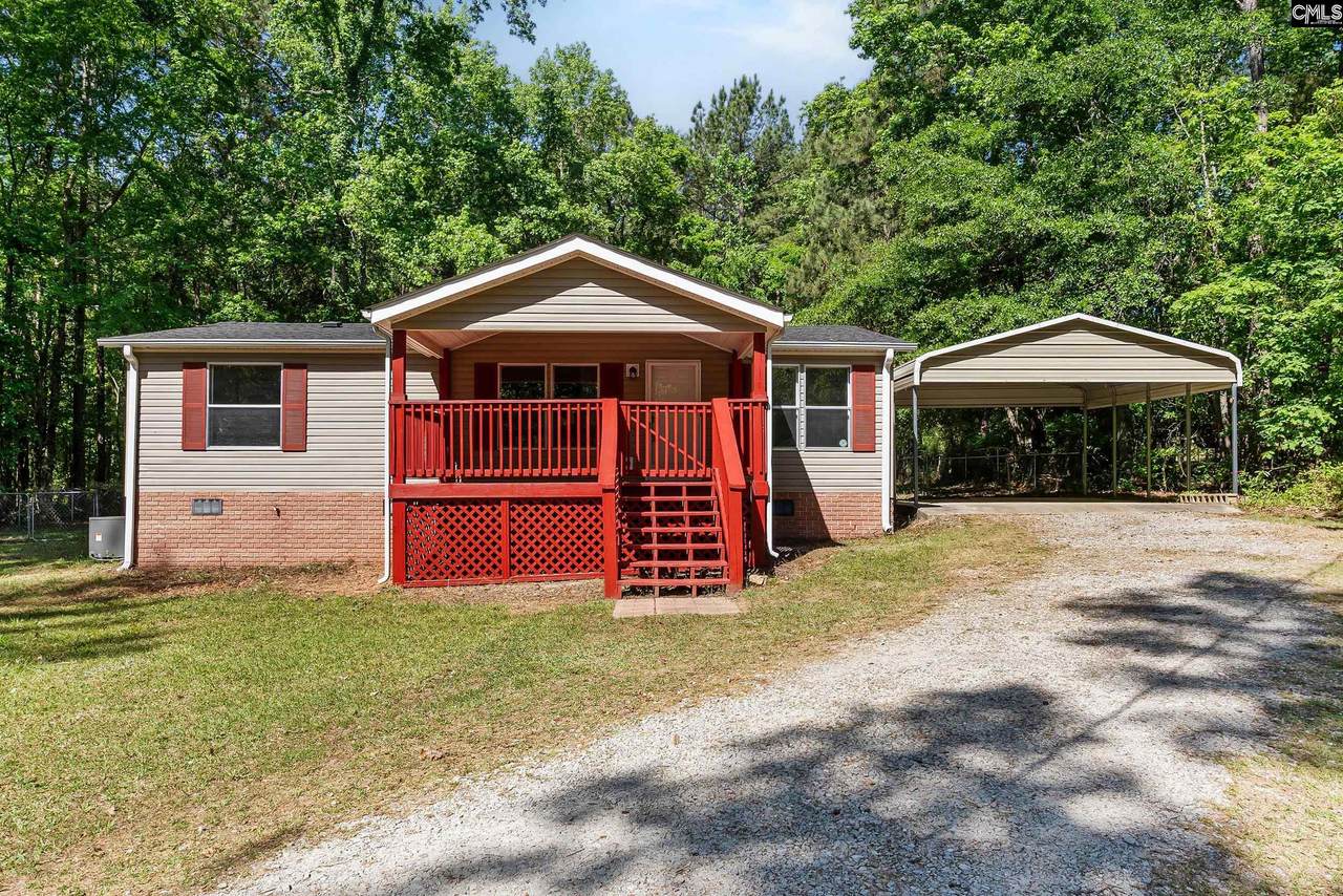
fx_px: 616
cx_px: 672
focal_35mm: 16
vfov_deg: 72.1
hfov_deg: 95.0
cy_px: 448
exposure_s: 1/320
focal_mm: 11
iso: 200
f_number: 5.6
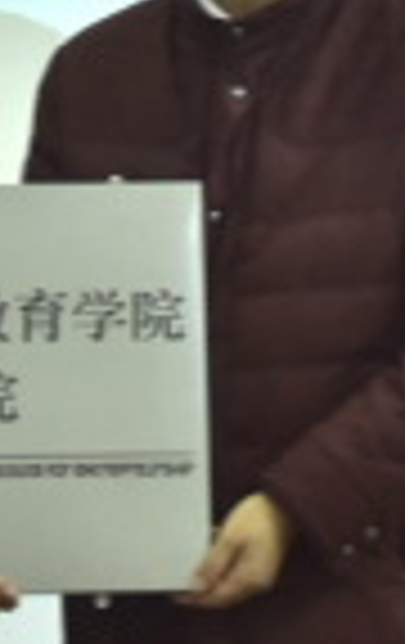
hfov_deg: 5.7
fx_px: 4042
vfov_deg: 9.1
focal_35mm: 230
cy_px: 97
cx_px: -22
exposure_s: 1/60
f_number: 4.2
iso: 1250
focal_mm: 36
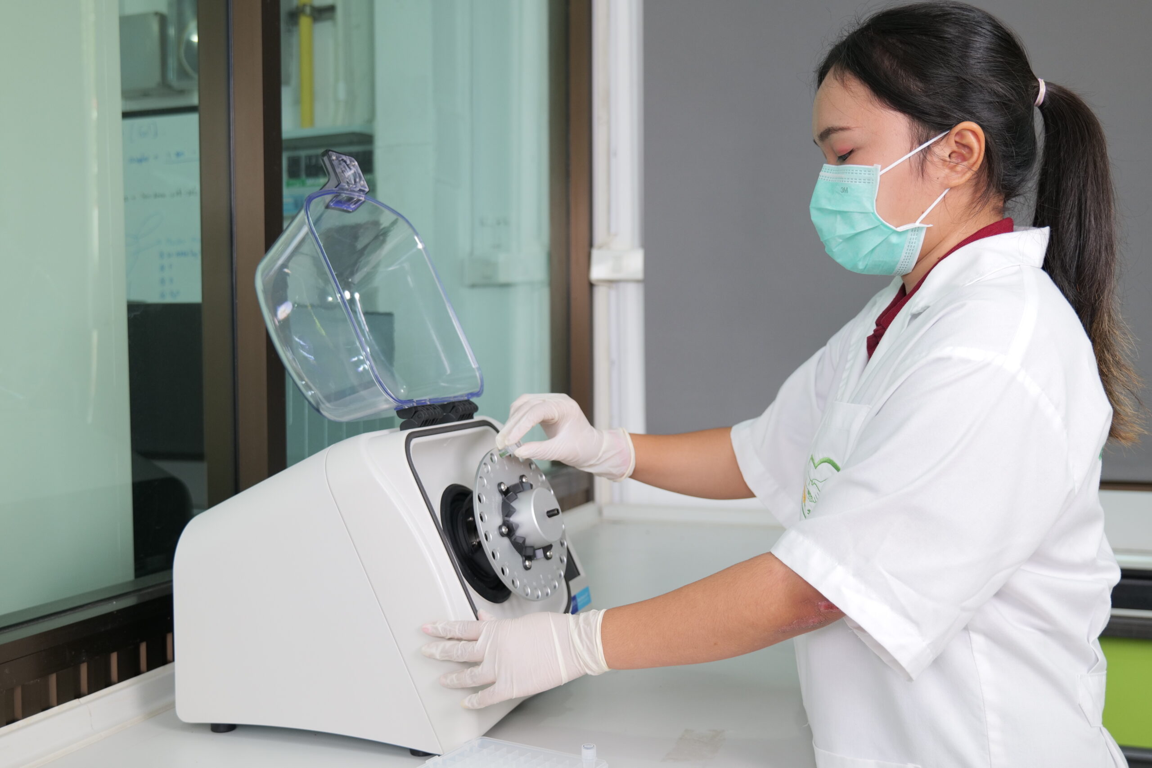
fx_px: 1152
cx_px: 576
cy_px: 384
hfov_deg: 53.1
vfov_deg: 36.9
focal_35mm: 36
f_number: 4.5
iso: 1000
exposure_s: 1/60
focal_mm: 36
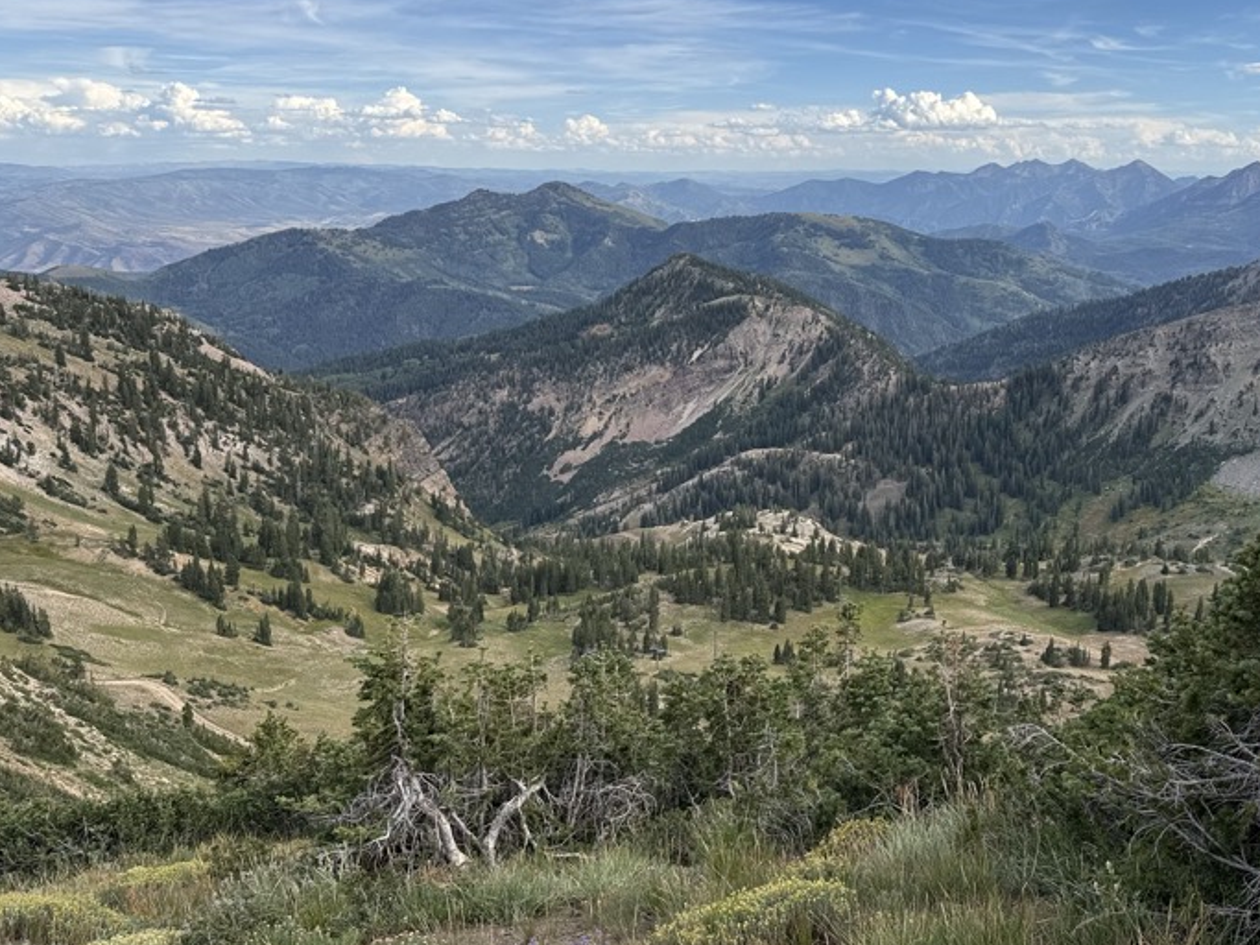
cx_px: 756
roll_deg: -0.3
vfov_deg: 39.5
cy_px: 375
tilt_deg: -10.1
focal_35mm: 36
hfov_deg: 51.0
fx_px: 1310
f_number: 1.78
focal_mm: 6.76
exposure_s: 1/3759
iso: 80
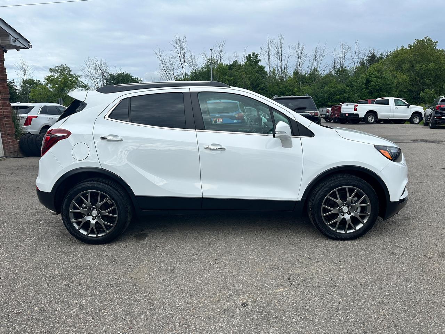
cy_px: 167
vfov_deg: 56.8
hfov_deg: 71.6
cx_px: 222
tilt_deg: -11.0
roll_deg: +2.1
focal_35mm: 24
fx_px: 309
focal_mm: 6.86
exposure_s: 1/3356
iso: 80
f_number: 1.78
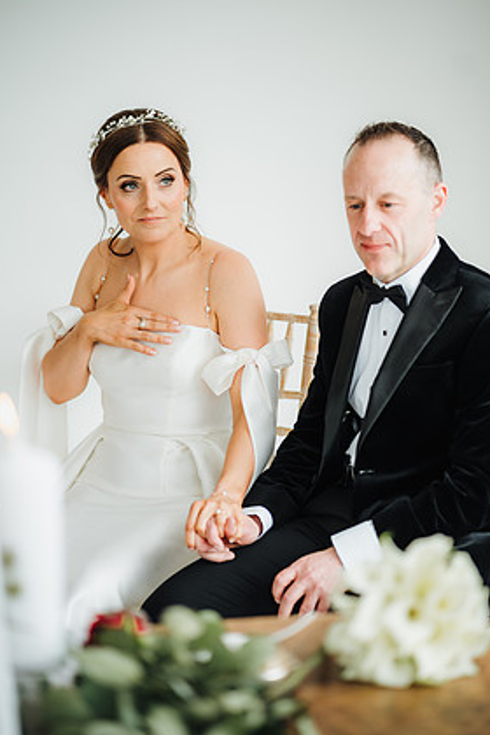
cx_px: 254
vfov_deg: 22.4
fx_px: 1858
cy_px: 355
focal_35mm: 91
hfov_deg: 15.0
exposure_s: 1/200
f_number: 2
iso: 200
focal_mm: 85
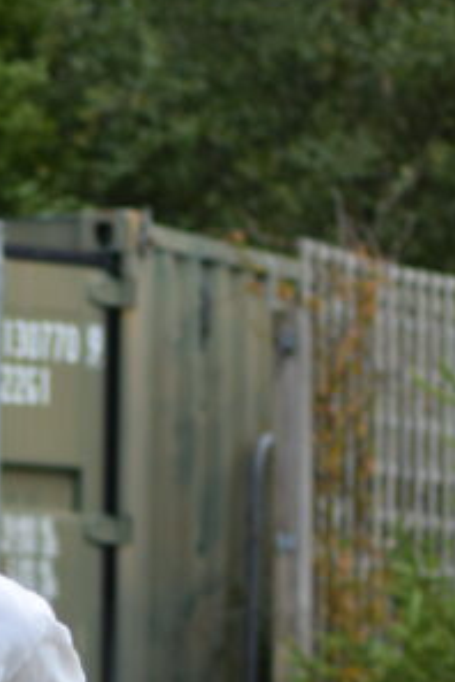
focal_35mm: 506
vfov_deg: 4.0
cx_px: -134
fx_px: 9592
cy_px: 1109
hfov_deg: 2.7
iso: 200
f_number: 5.6
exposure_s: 1/640
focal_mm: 98
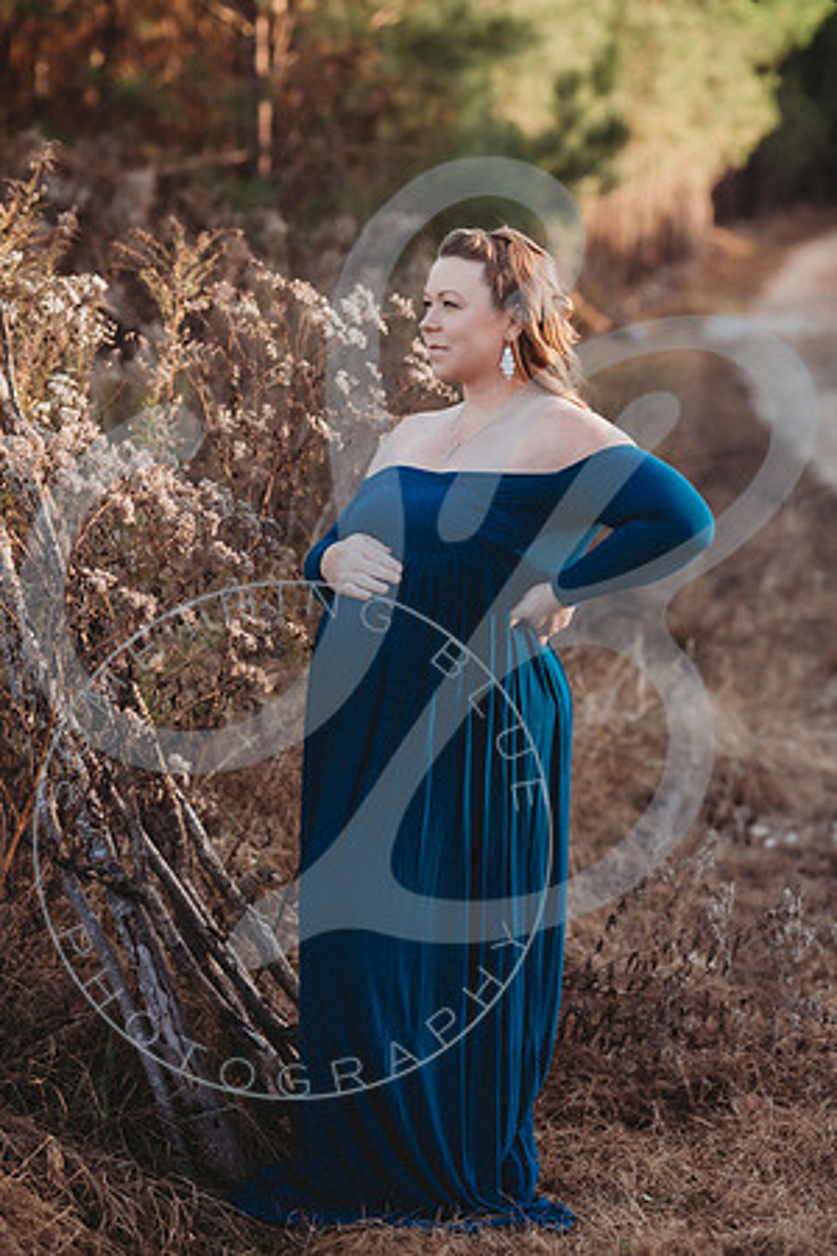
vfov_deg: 23.9
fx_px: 2964
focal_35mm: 85
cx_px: 418
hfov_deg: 16.1
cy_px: 628
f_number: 2.8
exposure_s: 1/200
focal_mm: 85
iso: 100
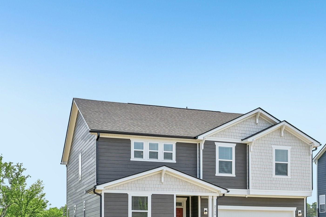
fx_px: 516
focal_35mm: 57
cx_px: 223
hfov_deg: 34.6
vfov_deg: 23.6
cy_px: 154
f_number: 8
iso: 100
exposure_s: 1/640
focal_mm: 39
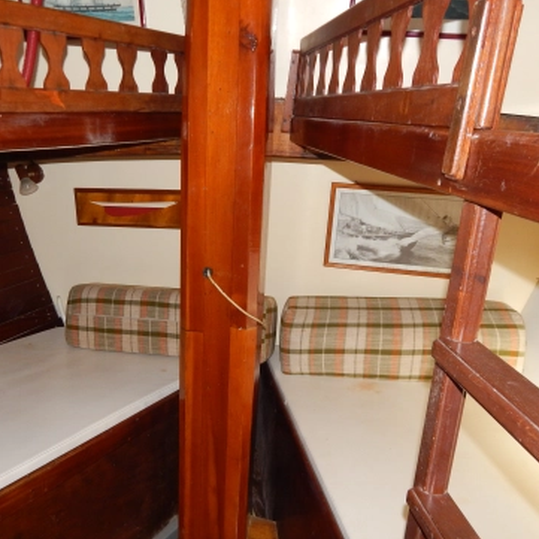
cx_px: 228
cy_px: 292
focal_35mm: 31
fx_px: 546
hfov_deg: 52.3
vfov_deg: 52.5
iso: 200
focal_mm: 4
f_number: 3
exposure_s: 1/30
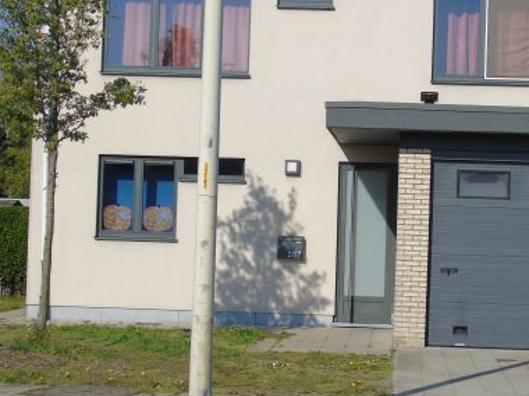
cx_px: 306
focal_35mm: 91
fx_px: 1391
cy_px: 179
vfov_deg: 16.2
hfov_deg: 21.5
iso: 80
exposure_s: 1/800
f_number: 4.3
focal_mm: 9.6
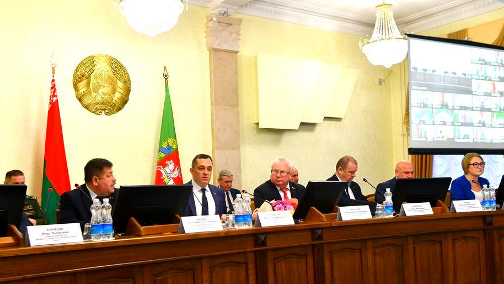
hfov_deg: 46.3
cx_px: 218
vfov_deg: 26.9
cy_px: 192
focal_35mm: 44
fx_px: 588
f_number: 5
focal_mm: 32
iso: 1250
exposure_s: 1/160
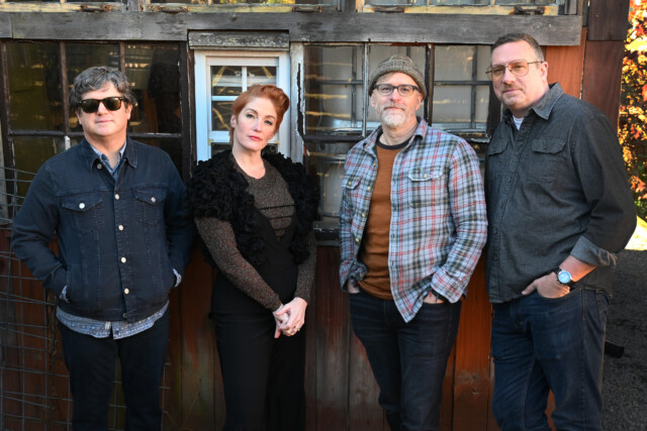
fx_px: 755
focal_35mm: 42
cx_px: 324
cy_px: 216
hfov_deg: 46.4
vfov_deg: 31.9
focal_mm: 28
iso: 400
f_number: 4
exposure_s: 1/250
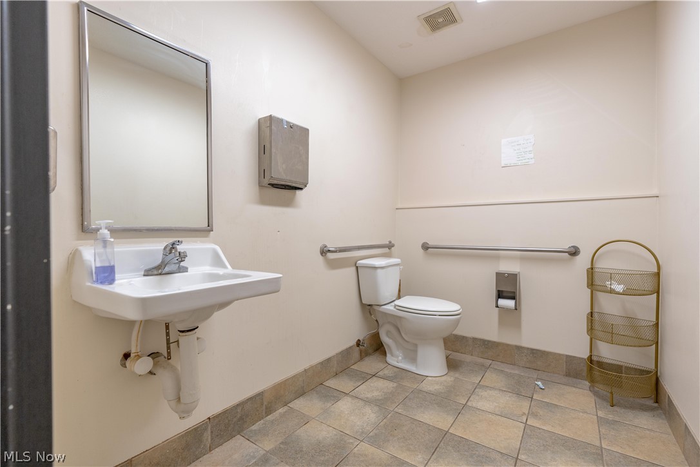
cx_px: 350
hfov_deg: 96.7
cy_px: 234
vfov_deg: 73.7
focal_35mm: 16
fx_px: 311
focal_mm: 16
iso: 400
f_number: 4
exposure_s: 1/50
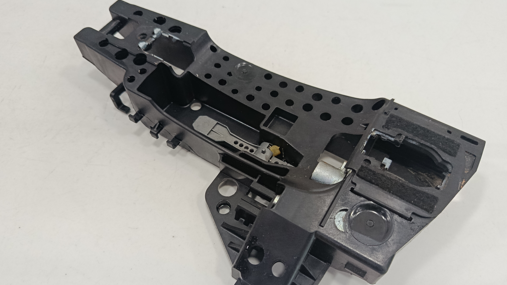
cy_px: 158
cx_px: 249
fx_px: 363
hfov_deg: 69.9
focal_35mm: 27
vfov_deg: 42.8
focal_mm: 5.24
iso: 1016
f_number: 1.7
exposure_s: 1/100
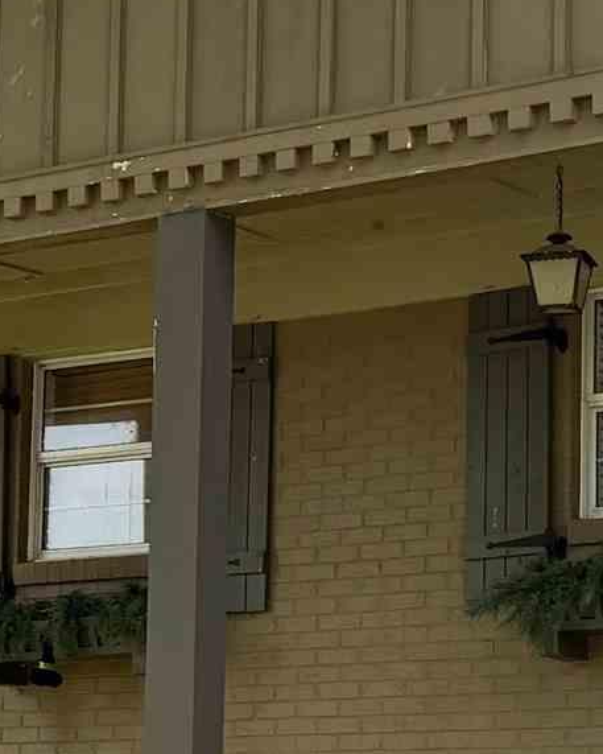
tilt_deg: +8.8
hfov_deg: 12.2
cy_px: 494
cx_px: 141
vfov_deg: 15.2
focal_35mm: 126
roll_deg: +1.0
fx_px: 2810
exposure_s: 1/2370
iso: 100
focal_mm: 6.76
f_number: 1.78
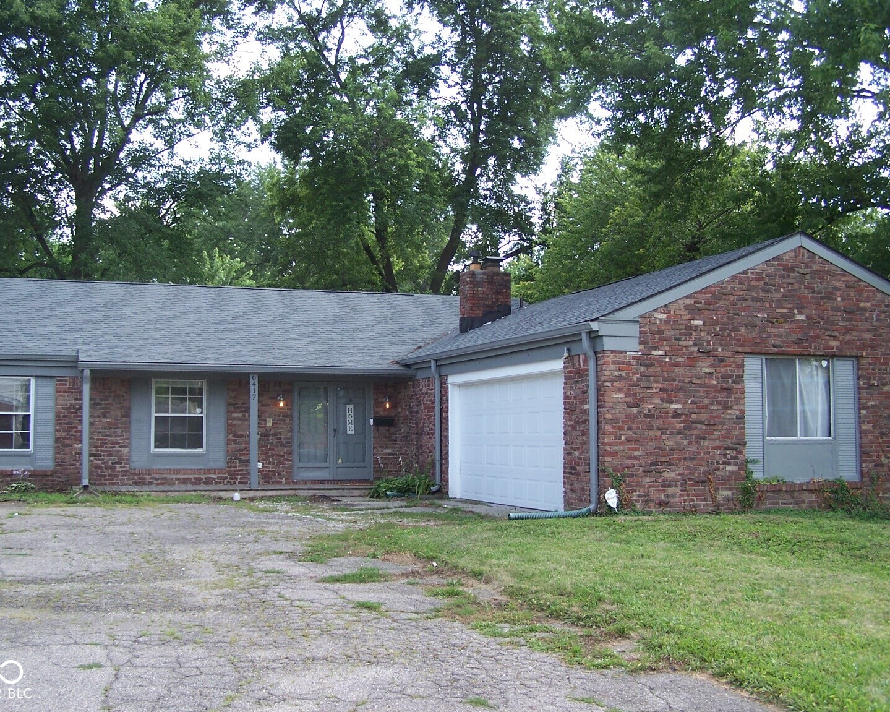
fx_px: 1054
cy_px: 355
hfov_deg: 45.8
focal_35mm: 40
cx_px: 421
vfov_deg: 37.3
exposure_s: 1/250
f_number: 2.8
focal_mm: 6.3
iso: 80
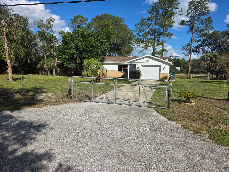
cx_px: 114
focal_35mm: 23
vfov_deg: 58.9
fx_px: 152
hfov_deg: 73.9
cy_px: 86
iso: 80
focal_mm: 6.3
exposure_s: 1/7626
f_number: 1.7
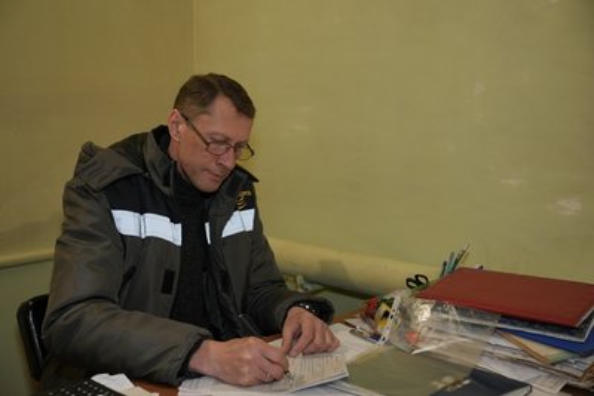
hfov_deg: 45.4
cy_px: 198
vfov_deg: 31.2
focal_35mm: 43
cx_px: 297
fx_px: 710
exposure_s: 1/320
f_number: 2.8
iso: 1600
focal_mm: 43
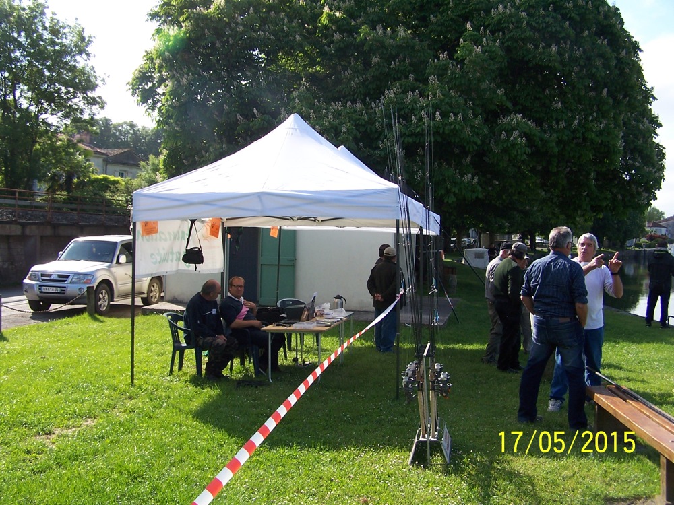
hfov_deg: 49.0
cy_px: 252
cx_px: 337
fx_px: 740
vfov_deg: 37.7
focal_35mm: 38
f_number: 4
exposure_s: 1/350
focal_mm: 6.3
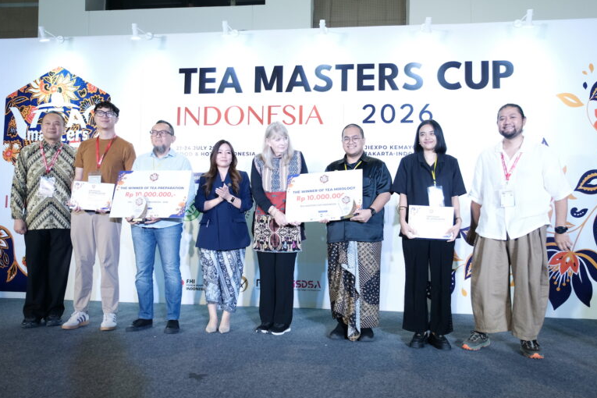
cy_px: 194
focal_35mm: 30
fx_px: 497
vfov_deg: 43.6
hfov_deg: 61.9
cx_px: 290
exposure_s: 1/100
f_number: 2.8
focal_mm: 18
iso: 1600
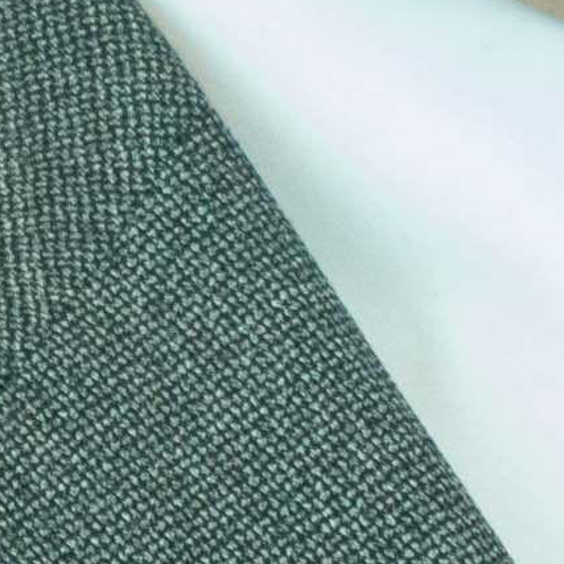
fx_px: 13928
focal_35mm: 756
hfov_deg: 2.3
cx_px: 80
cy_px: -691
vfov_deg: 2.3
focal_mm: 55
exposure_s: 1/100
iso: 800
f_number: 5.6
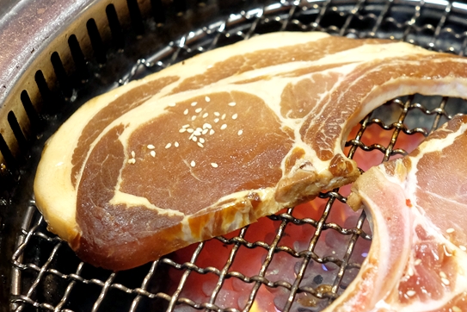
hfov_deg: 33.8
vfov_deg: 23.3
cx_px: 346
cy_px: 209
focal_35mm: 58
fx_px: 752
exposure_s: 1/52
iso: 2000
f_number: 2.8
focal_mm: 23
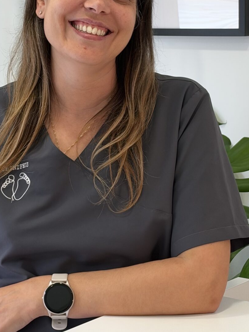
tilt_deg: -2.9
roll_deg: -0.4
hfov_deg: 13.0
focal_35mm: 114
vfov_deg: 17.1
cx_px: 110
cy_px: 43
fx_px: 1094
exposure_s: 1/100
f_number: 1.8
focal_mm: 6.93
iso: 80
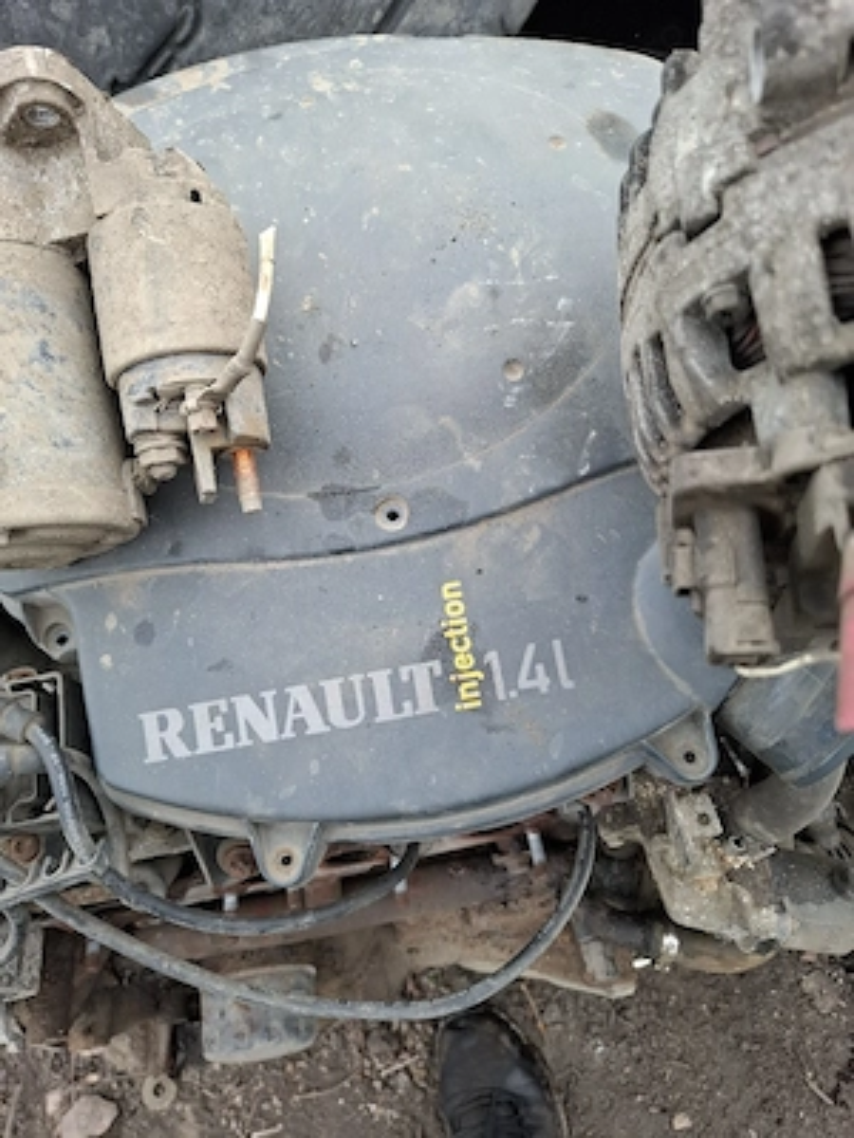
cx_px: 427
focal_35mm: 23
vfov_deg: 73.9
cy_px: 569
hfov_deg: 58.9
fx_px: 757
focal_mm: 5.54
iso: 50
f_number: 1.8
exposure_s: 1/159
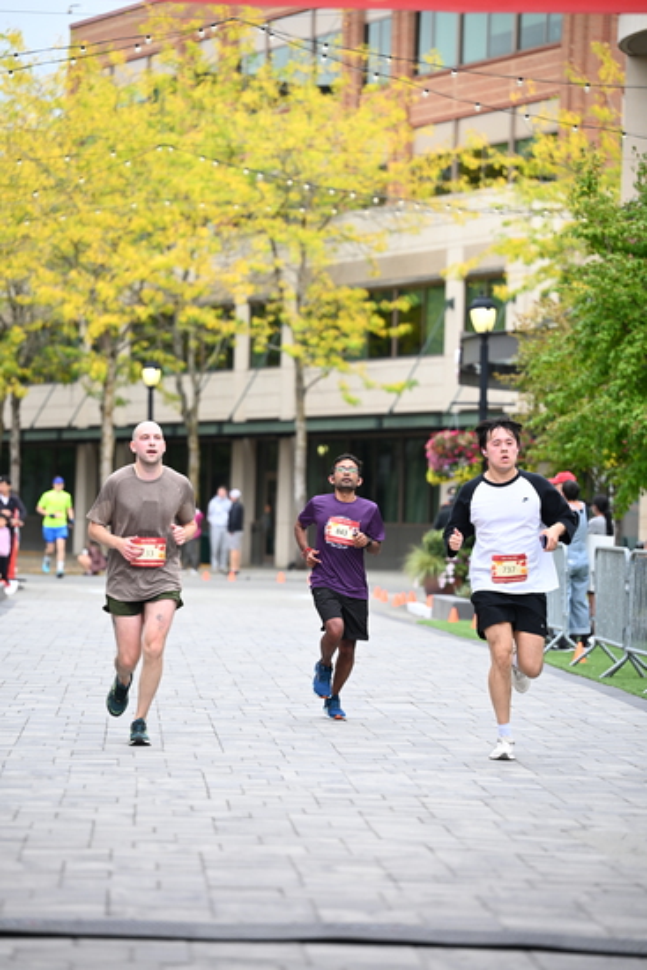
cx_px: 324
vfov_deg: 15.8
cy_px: 485
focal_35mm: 130
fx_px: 3502
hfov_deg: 10.6
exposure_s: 1/1600
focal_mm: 130
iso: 640
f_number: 2.8
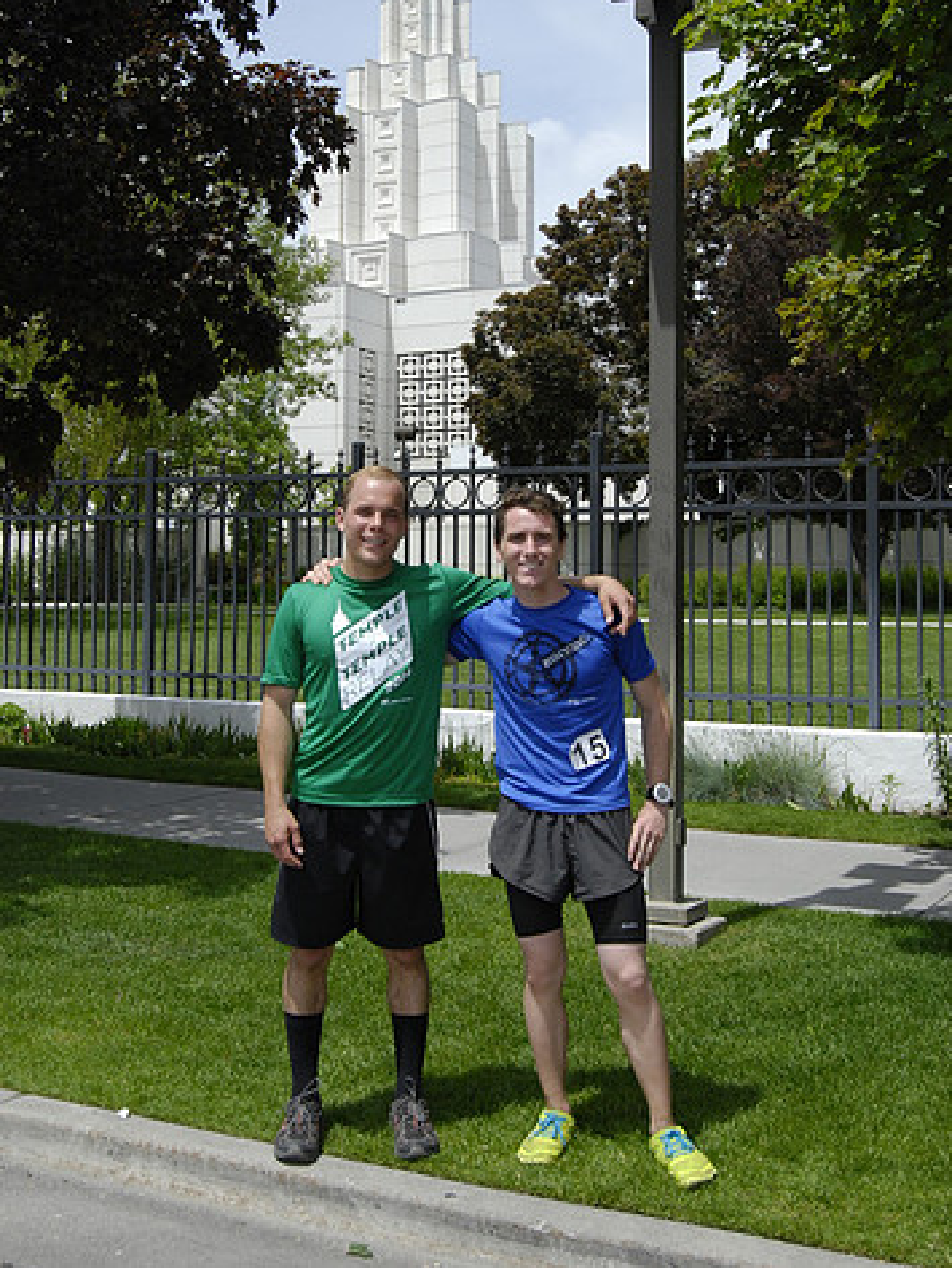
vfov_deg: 41.0
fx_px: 1686
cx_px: 434
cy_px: 493
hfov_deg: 31.5
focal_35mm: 46
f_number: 10
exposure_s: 1/800
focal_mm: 26
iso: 400
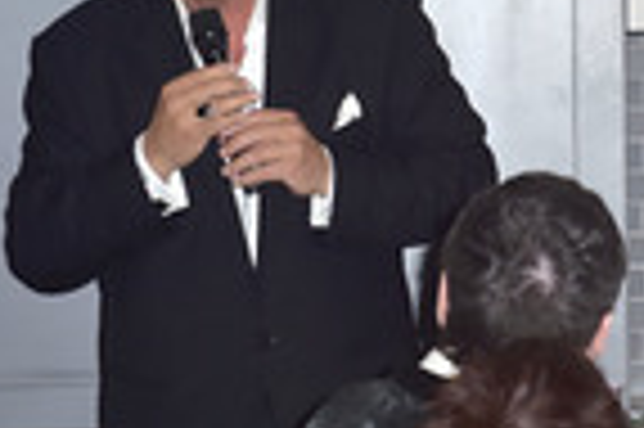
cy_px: 149
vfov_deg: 6.2
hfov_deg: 9.1
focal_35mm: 220
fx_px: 3931
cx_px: 959
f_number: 6.3
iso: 400
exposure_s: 1/250
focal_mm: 70
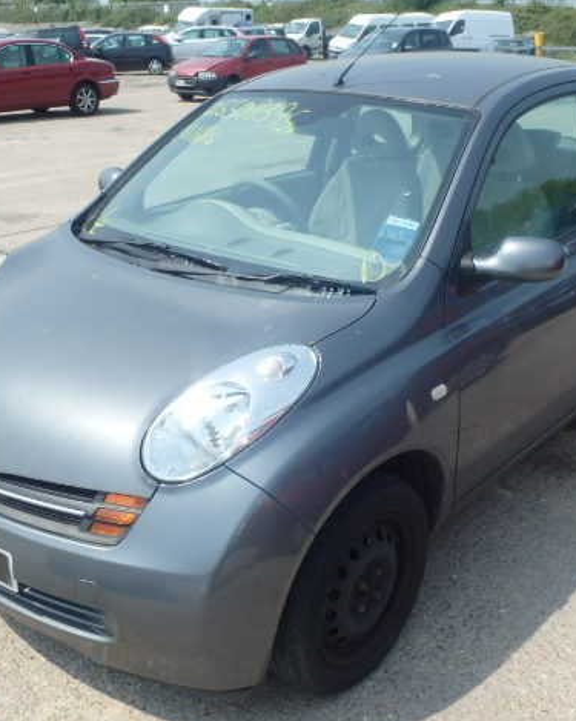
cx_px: 301
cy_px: 366
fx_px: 853
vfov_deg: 45.8
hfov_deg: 37.3
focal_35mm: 40
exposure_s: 1/80
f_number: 11
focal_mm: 5.4
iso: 125
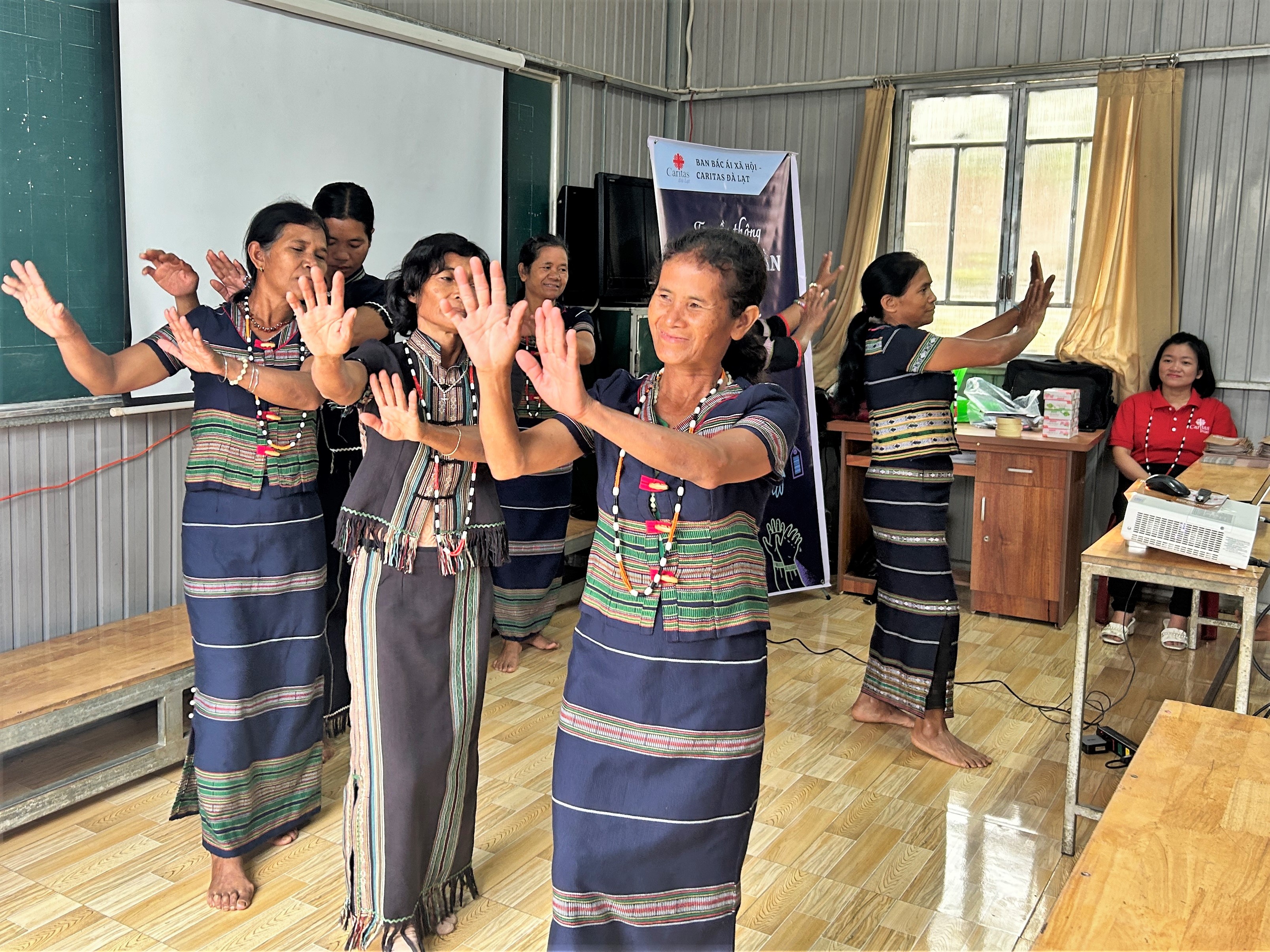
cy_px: 476
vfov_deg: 53.1
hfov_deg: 67.3
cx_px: 635
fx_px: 954
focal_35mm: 26
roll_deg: -0.7
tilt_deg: -7.0
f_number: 1.5
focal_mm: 5.7
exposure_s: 1/73
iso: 125
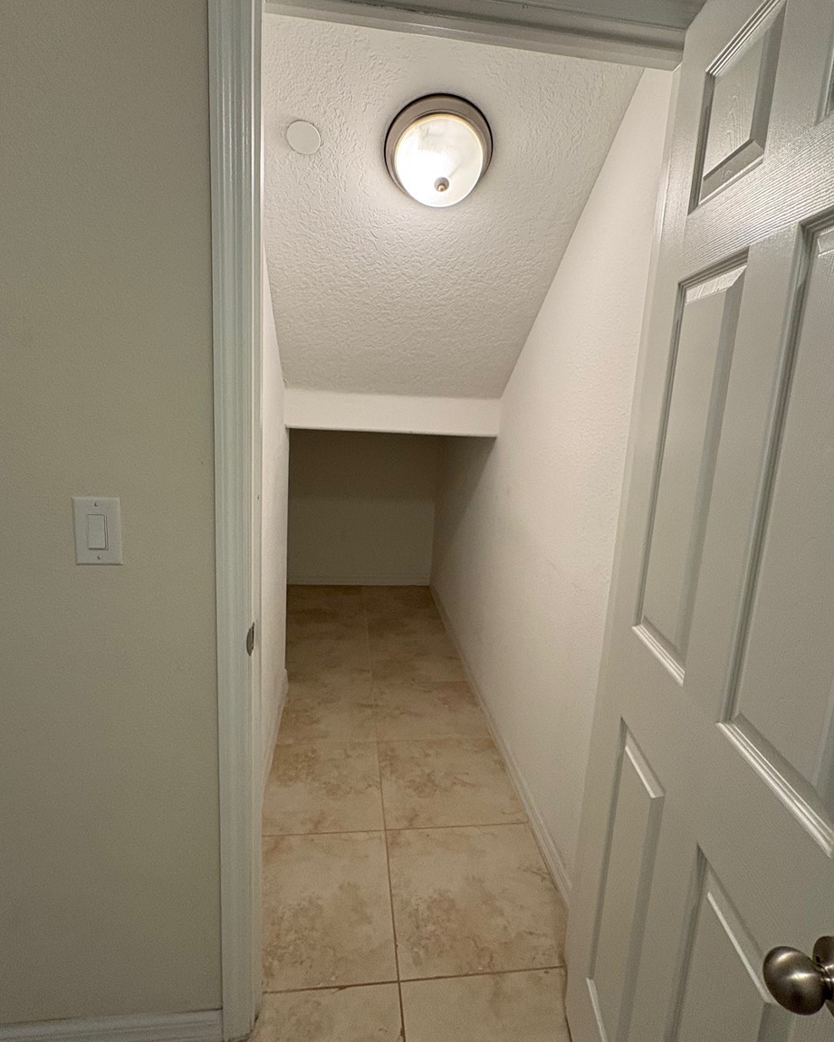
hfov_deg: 70.9
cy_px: 511
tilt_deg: -10.8
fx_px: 586
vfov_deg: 83.3
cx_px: 425
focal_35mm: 19
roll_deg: -3.0
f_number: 2.2
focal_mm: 2.22
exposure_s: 1/60
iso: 320
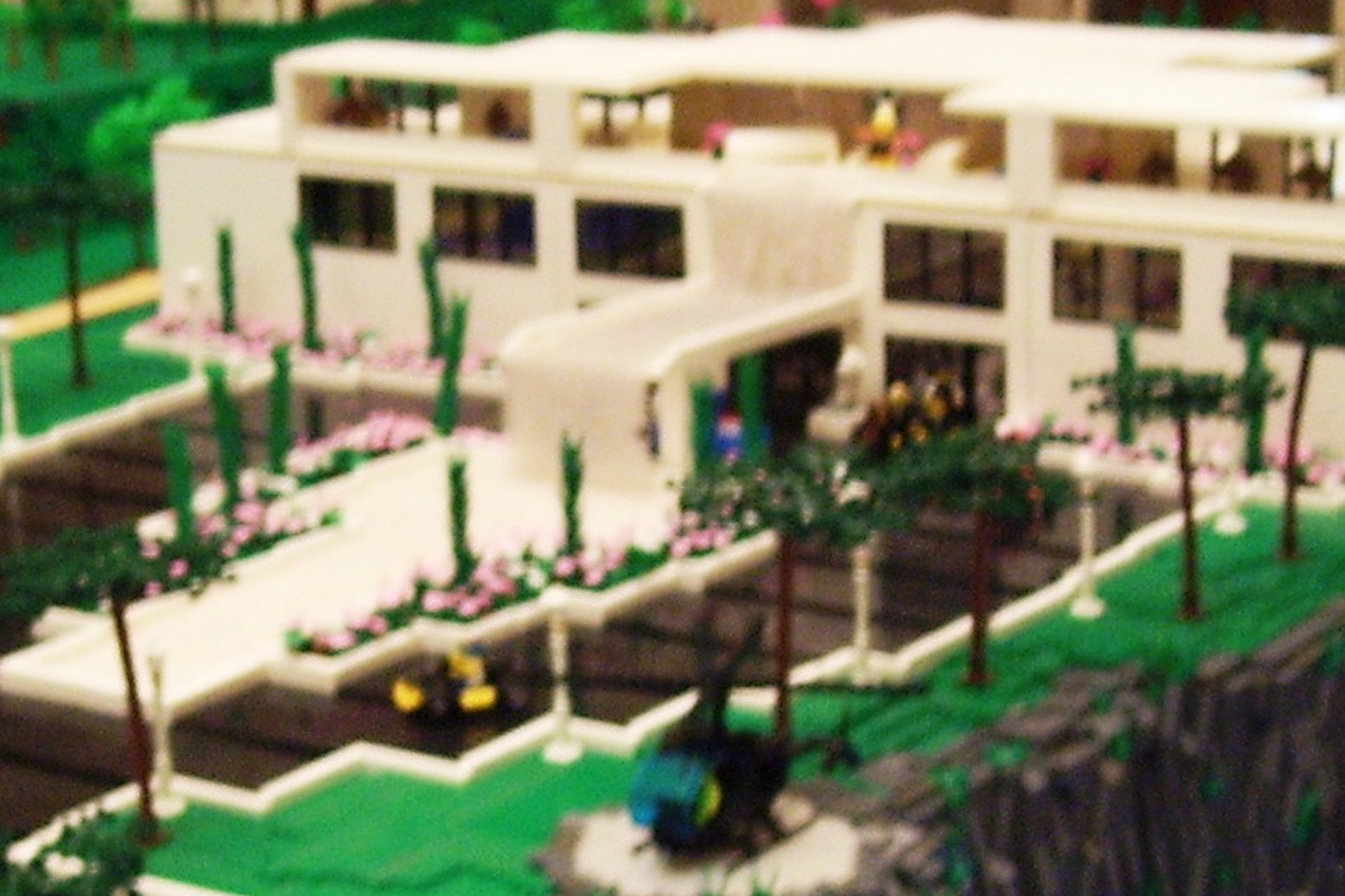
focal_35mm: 90
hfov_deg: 22.5
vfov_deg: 15.1
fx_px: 3362
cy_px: 746
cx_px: 471
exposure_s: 1/8
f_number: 2.7
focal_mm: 6
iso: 160
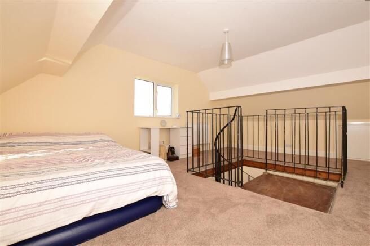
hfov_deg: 100.4
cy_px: 123
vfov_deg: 77.3
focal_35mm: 15
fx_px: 154
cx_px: 185
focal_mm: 10
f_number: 8
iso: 200
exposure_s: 1/200
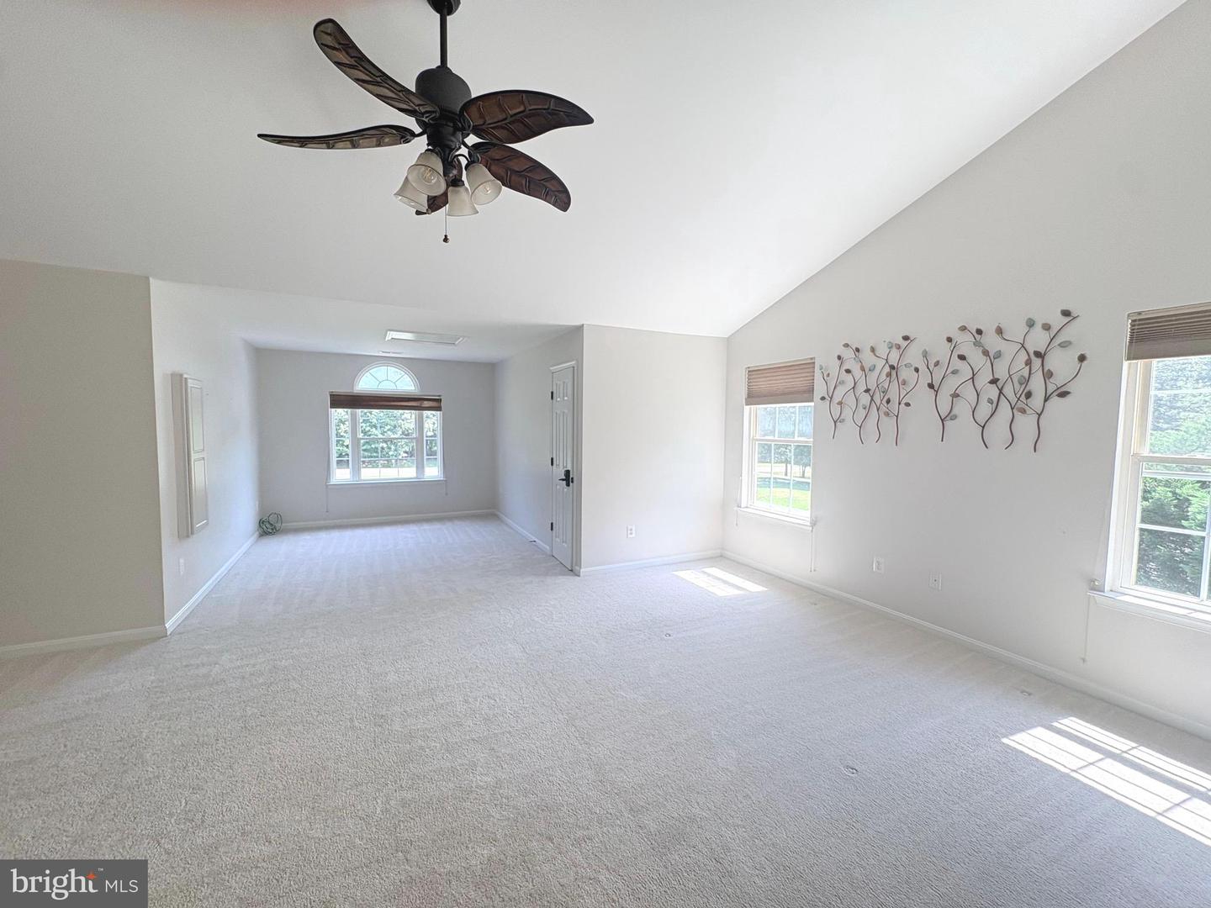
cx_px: 606
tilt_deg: -2.7
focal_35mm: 14
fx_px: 490
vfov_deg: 85.7
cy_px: 454
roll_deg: +0.0
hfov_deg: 102.1
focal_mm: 2.22
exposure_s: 1/99
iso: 80
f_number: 2.2
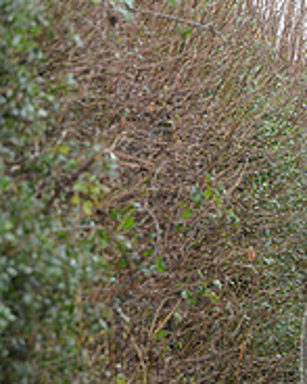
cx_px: 493
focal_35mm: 243
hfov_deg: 6.3
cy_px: 332
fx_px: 2762
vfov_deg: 7.9
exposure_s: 1/800
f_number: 2.8
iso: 1600
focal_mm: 82
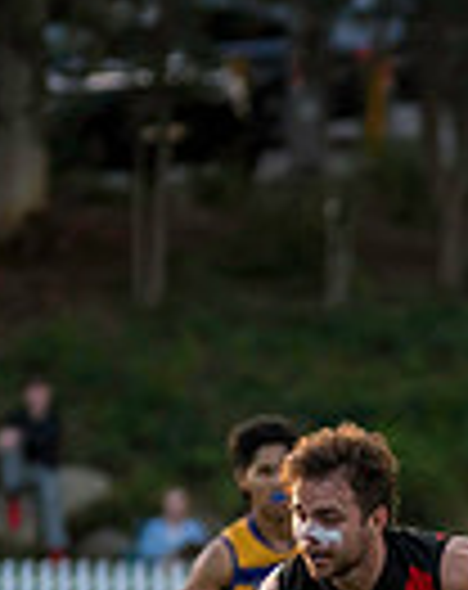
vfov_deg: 2.0
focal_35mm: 990
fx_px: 17221
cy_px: 722
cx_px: 657
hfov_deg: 1.6
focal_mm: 210
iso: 800
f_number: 4
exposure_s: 1/2000
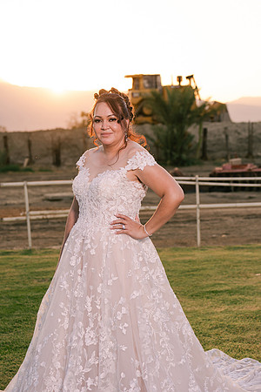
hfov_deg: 17.5
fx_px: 848
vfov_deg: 26.0
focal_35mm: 78
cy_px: 196
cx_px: 130
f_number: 3.2
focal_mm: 52
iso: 200
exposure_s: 1/640
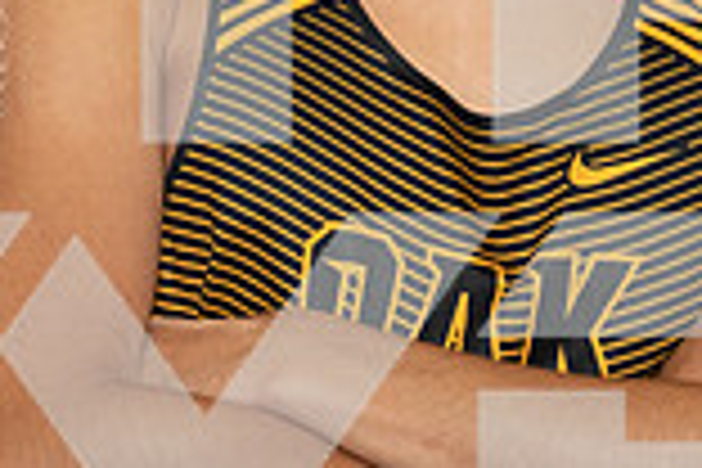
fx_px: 3978
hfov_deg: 10.1
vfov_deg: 6.7
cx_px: 405
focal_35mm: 204
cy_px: -92
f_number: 5
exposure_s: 1/250
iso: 400
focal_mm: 55
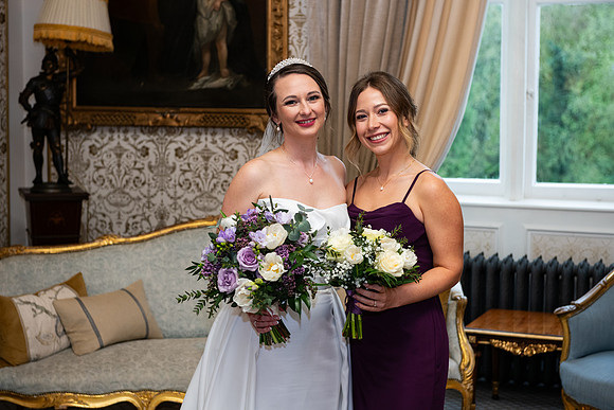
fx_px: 1194
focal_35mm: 70
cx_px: 307
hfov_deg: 28.8
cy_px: 205
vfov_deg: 19.5
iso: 500
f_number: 5
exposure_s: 1/160
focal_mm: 70
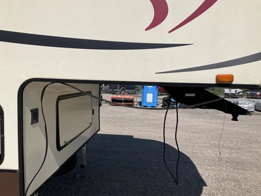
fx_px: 219
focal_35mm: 29
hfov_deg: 61.7
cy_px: 98
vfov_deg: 48.2
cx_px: 130
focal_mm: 3
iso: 25
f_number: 1.8
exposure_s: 1/4065
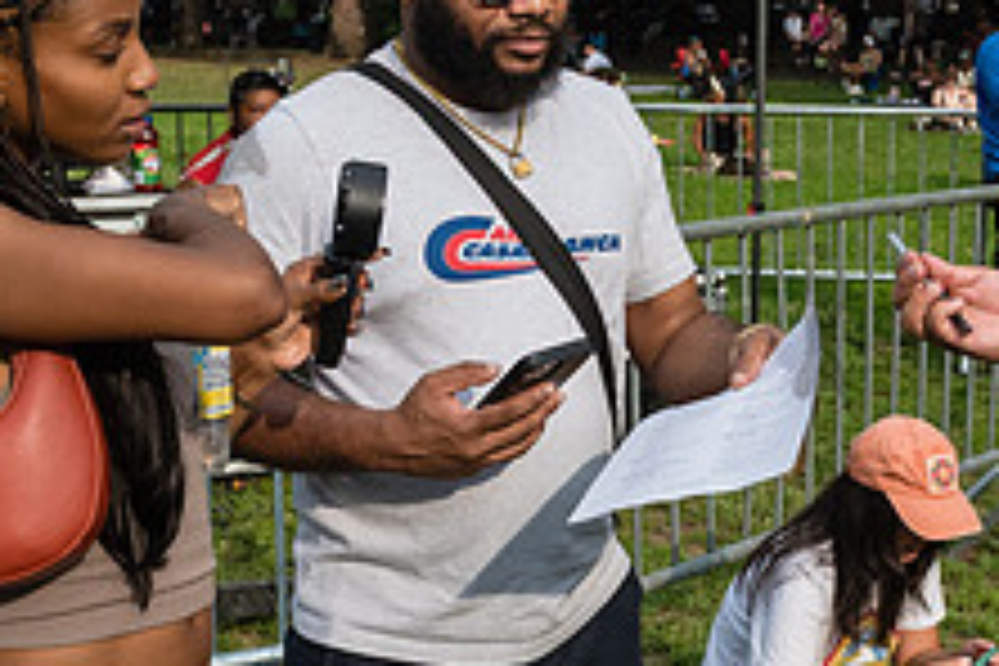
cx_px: 669
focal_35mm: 72
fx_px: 1998
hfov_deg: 27.9
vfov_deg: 18.9
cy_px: 388
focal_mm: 24
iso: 1000
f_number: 5
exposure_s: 1/4000
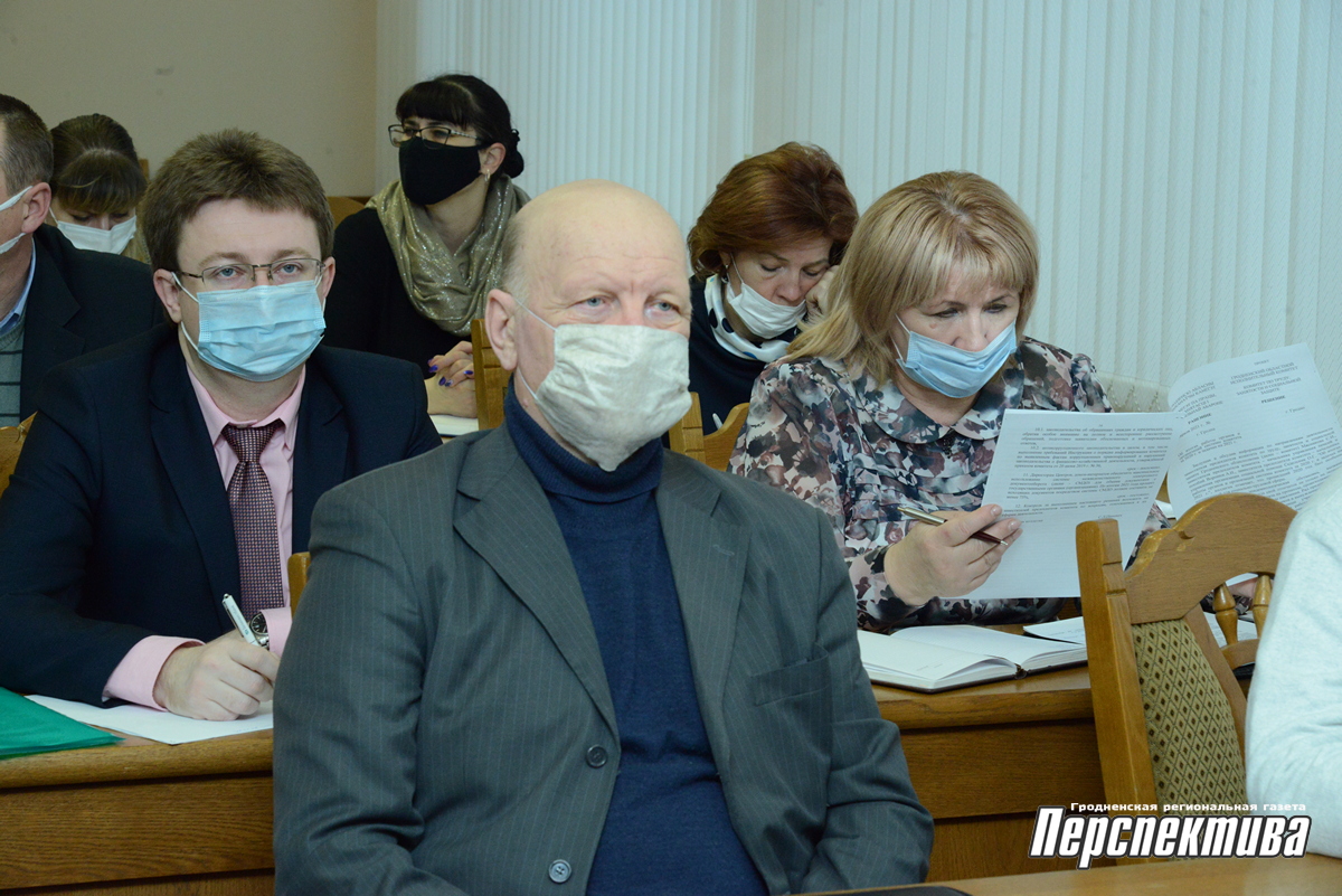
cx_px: 671
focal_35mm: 98
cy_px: 448
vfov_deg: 14.0
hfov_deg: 20.8
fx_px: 3654
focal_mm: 98
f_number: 11
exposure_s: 1/125
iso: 5000
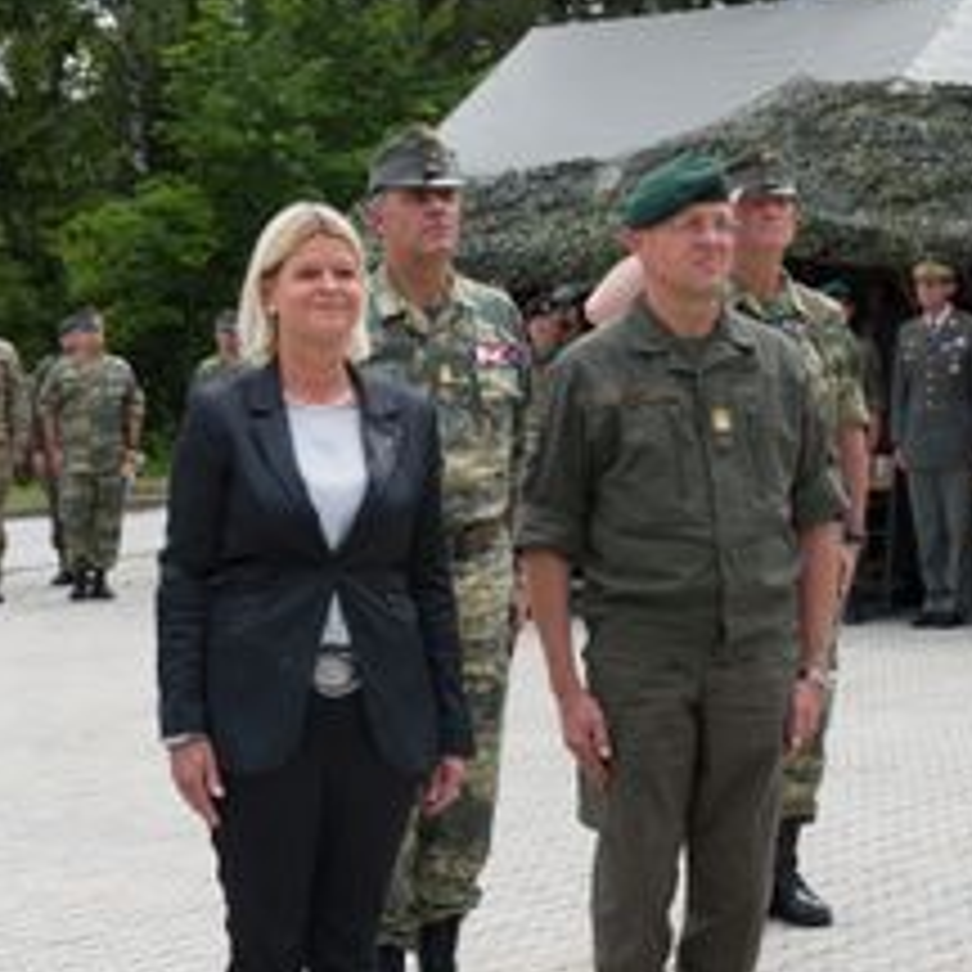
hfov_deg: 16.8
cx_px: 110
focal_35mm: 102
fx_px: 3240
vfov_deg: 17.1
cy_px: 511
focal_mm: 43
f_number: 6.3
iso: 250
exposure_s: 1/800
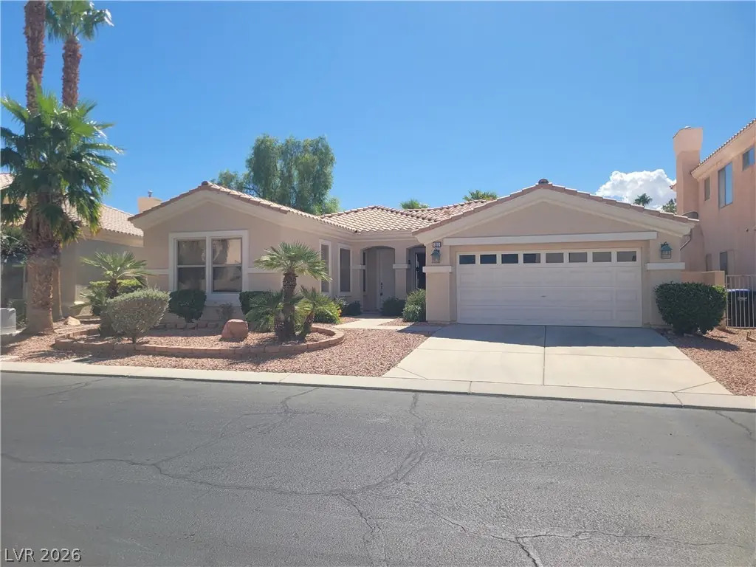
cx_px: 378
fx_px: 568
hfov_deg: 67.3
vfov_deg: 53.1
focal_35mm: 26
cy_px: 284
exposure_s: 1/2993
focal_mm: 5.4
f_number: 1.8
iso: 40
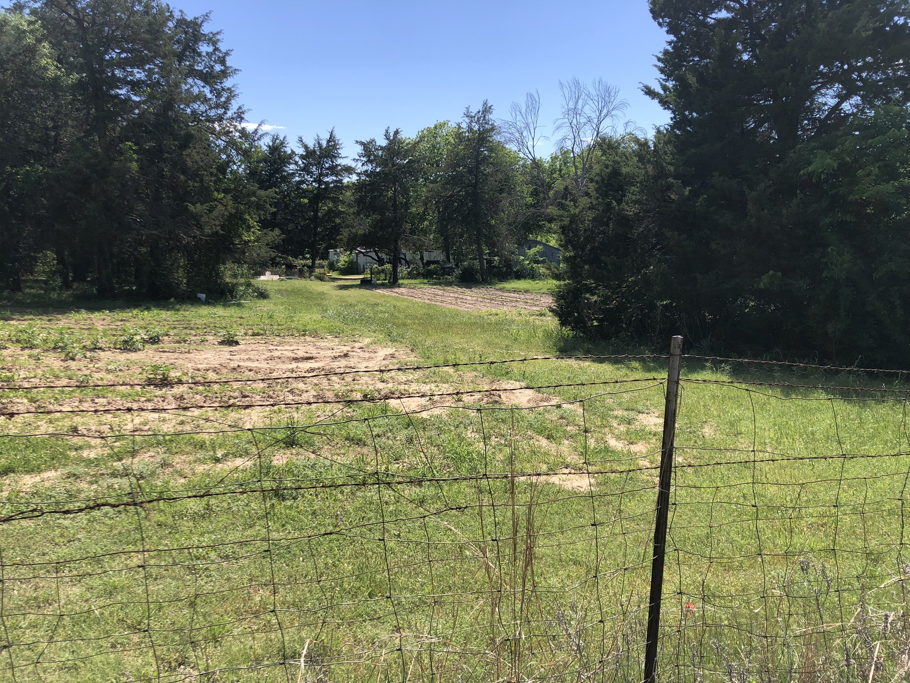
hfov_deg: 63.4
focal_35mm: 28
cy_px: 342
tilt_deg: -10.2
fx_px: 736
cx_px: 455
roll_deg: -0.9
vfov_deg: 49.7
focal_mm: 4
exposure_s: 1/1473
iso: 20
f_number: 1.8
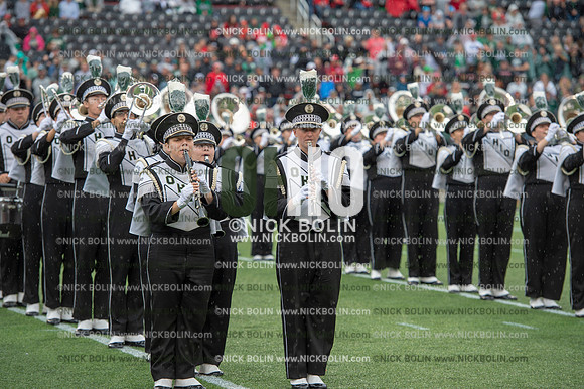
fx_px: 2594
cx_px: 292
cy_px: 194
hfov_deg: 12.8
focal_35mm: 160
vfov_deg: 8.6
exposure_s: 1/500
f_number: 4
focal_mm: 160
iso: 400
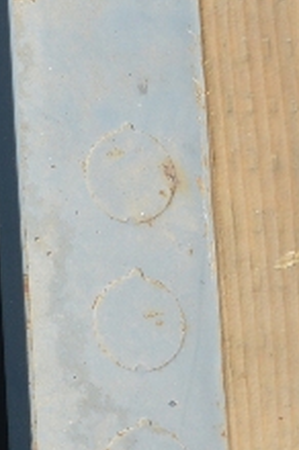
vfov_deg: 6.1
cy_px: -423
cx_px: -557
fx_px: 4099
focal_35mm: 328
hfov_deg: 4.1
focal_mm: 32
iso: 100
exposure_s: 1/200
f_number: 9
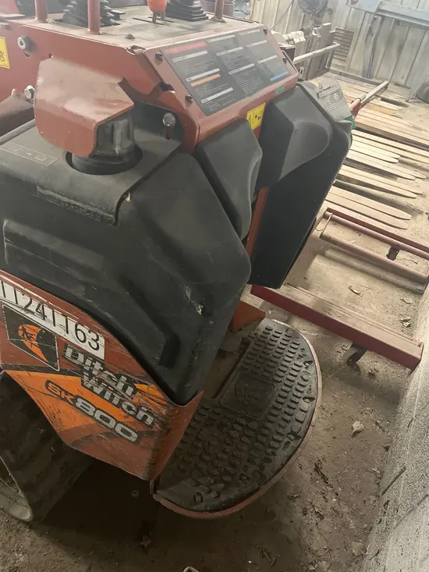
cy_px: 286
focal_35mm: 26
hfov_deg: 53.1
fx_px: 430
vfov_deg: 67.3
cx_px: 214
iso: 640
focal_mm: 5.1
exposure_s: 1/30
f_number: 1.6
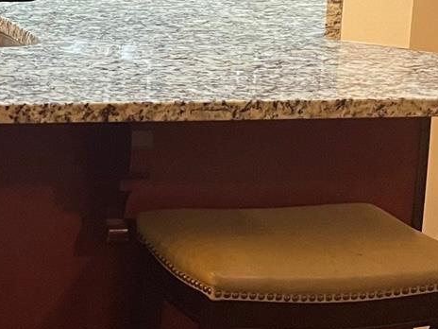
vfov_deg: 12.9
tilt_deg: -10.6
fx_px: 1430
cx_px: -177
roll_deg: -1.0
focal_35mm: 113
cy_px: 3
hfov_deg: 16.2
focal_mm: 5.1
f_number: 1.6
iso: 500
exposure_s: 1/40
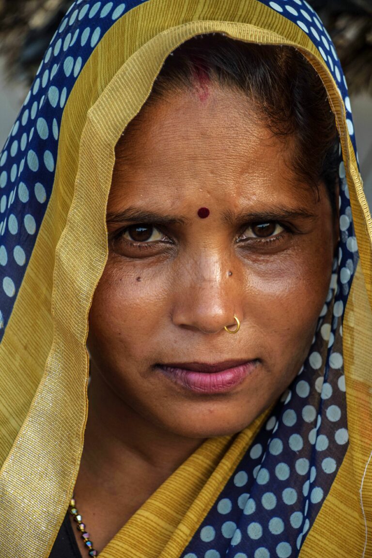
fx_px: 2906
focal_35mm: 188
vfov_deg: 11.0
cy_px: 279
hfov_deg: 7.3
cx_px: 186
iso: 400
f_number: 7.1
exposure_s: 1/200
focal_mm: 125
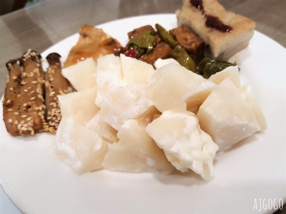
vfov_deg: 53.1
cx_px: 143
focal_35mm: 26
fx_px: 215
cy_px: 107
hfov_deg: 67.3
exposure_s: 1/120
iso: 200
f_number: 1.7
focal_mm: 4.32
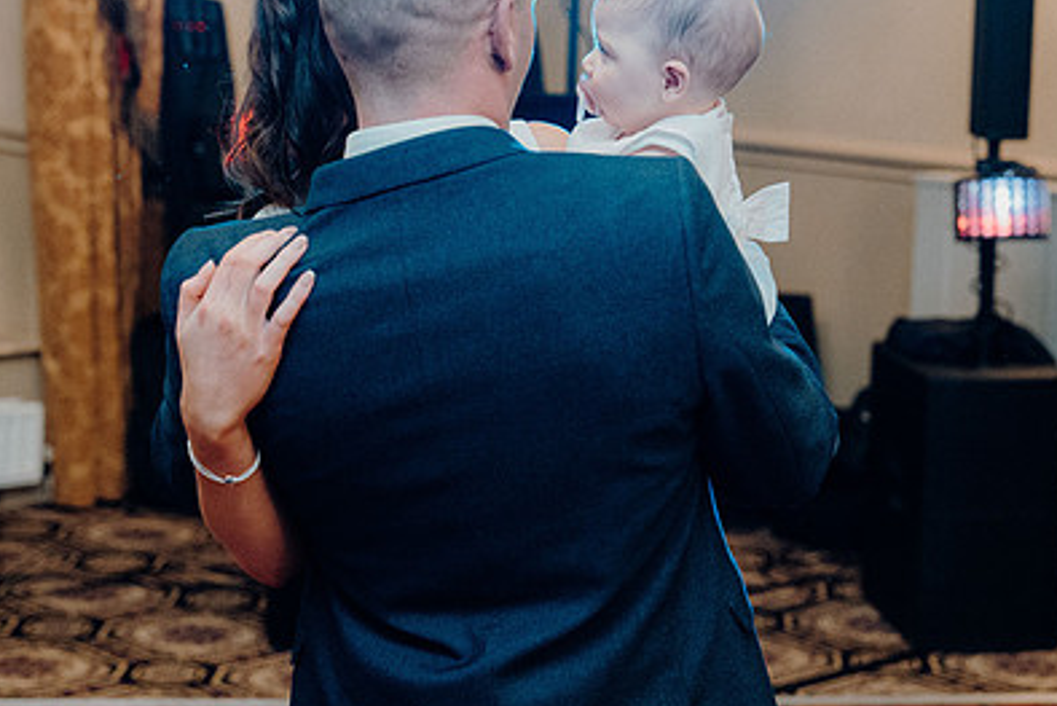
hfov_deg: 24.2
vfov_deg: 16.3
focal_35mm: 84
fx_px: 2467
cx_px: 563
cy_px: 358
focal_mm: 57
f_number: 3.5
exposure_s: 1/160
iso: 3200
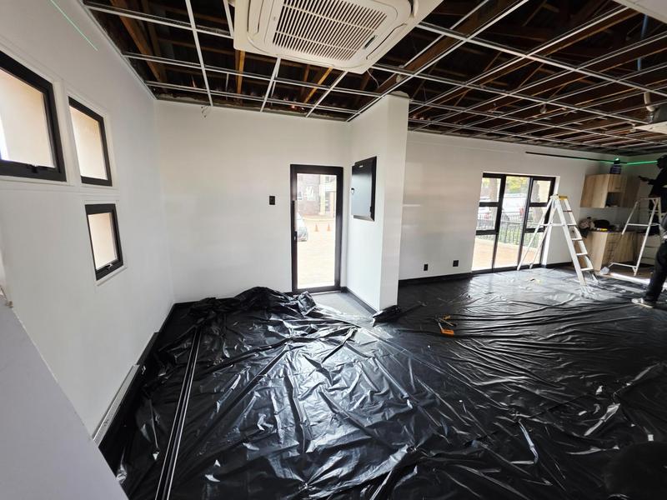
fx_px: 250
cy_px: 250
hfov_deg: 106.2
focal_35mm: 13
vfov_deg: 89.9
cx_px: 334
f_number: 1.9
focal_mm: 2.2
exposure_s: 1/50
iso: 200
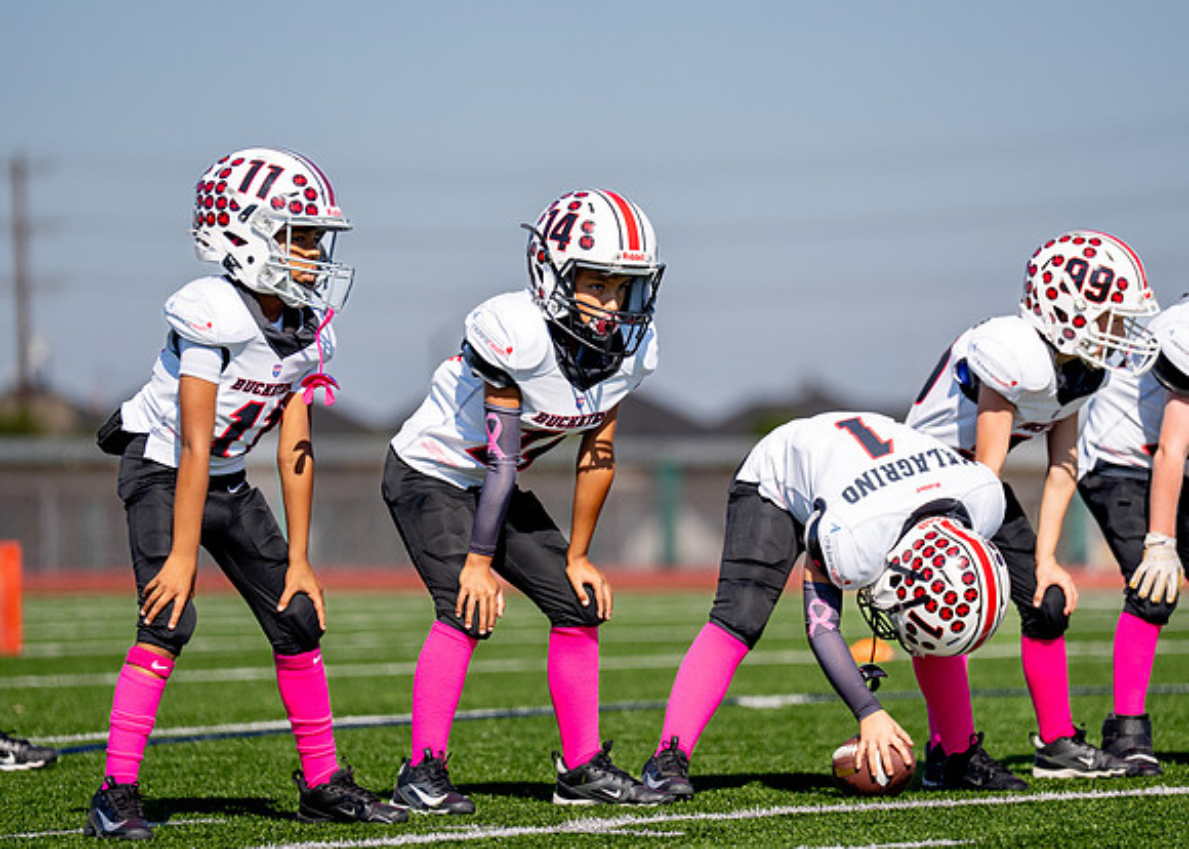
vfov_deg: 6.3
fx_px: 7770
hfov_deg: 8.8
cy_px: 406
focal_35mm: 230
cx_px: 588
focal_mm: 182
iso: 250
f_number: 2.8
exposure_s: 1/6400
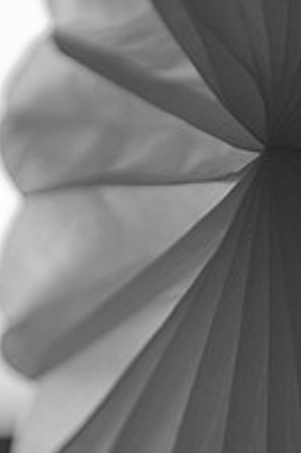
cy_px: 369
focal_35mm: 236
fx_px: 2965
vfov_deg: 8.7
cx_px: 214
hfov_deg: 5.8
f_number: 2.8
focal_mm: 70
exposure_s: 1/250
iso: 200
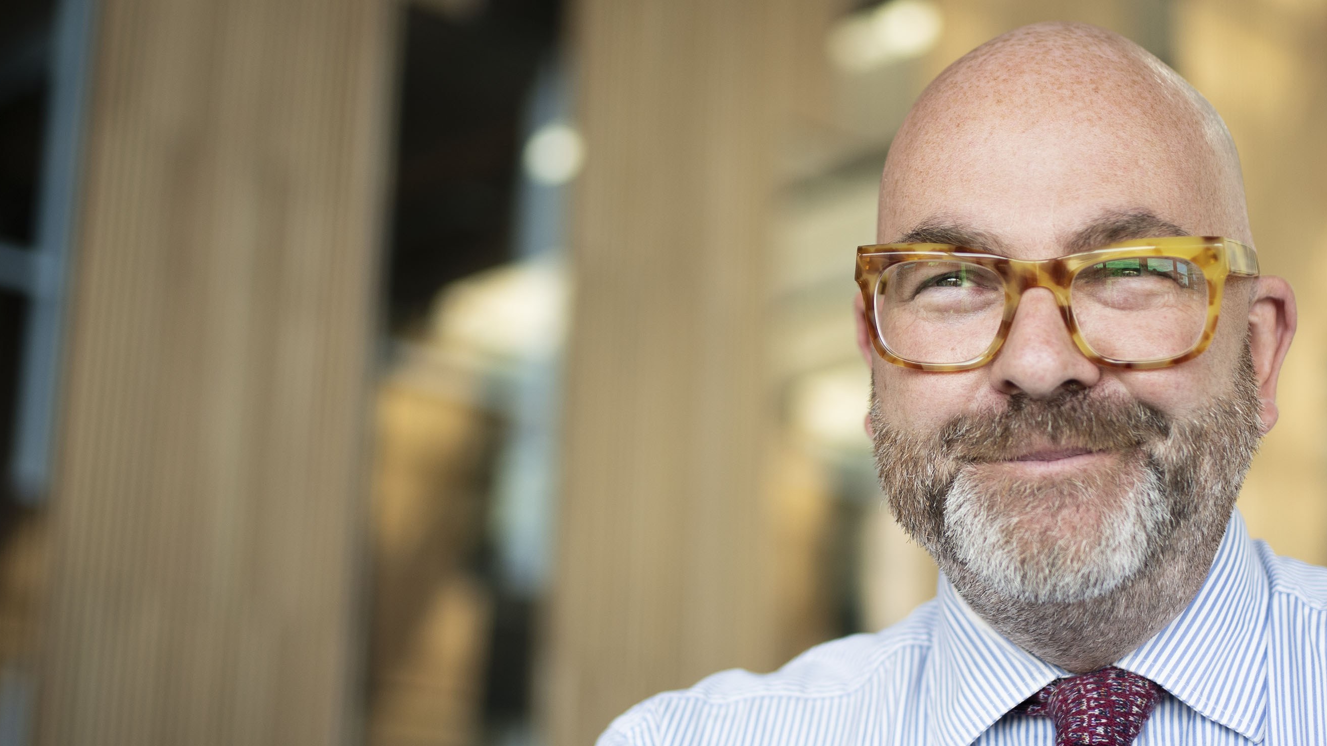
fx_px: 1759
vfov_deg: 24.0
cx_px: 882
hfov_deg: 40.8
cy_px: 385
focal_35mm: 50
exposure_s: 1/320
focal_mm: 35
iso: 125
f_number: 1.4
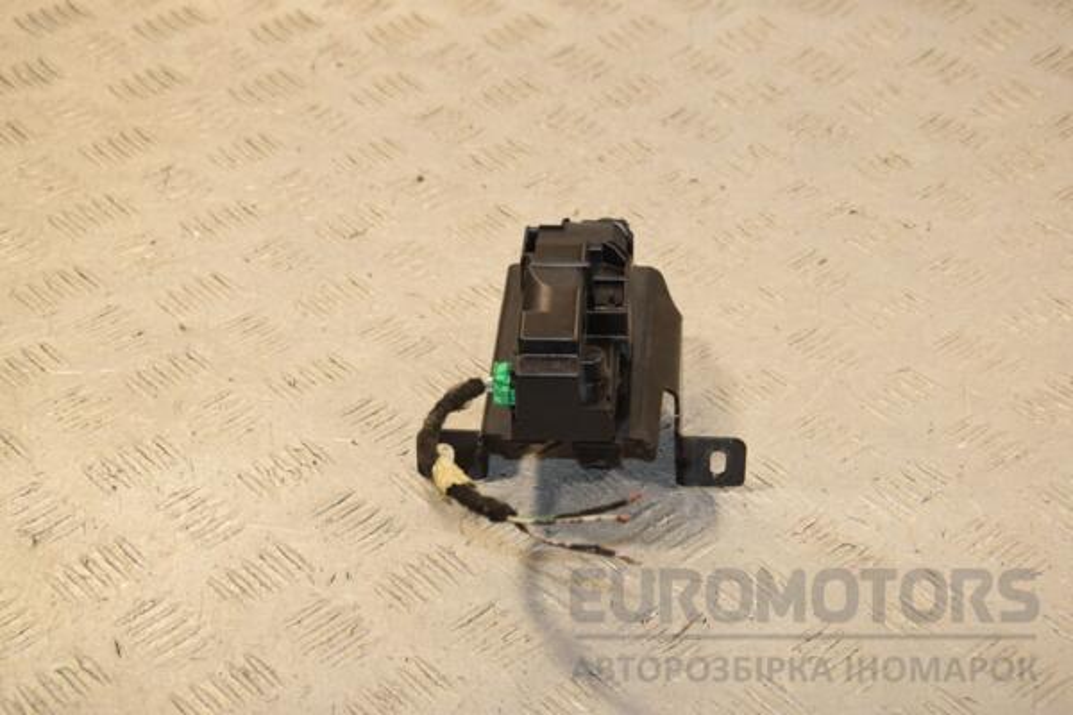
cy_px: 358
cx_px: 536
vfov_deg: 18.2
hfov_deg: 27.0
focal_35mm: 75
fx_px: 2235
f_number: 8
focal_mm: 50
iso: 800
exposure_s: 1/200
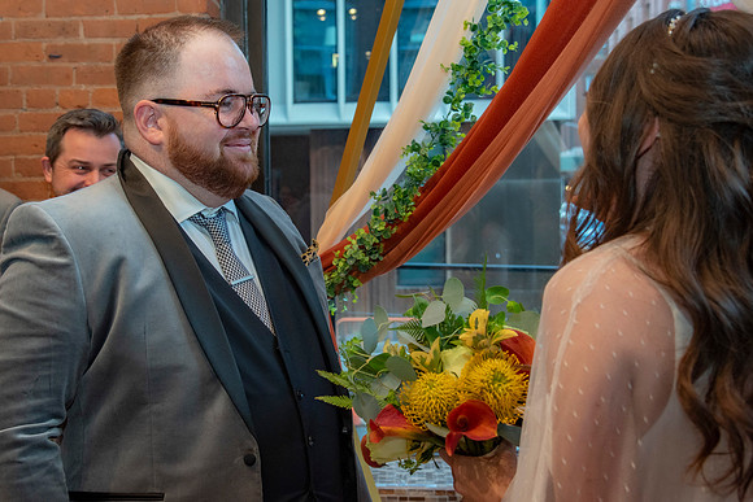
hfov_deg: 37.2
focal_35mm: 53
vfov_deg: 25.3
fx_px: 1117
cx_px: 332
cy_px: 221
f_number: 5
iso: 800
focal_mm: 44
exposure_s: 1/125
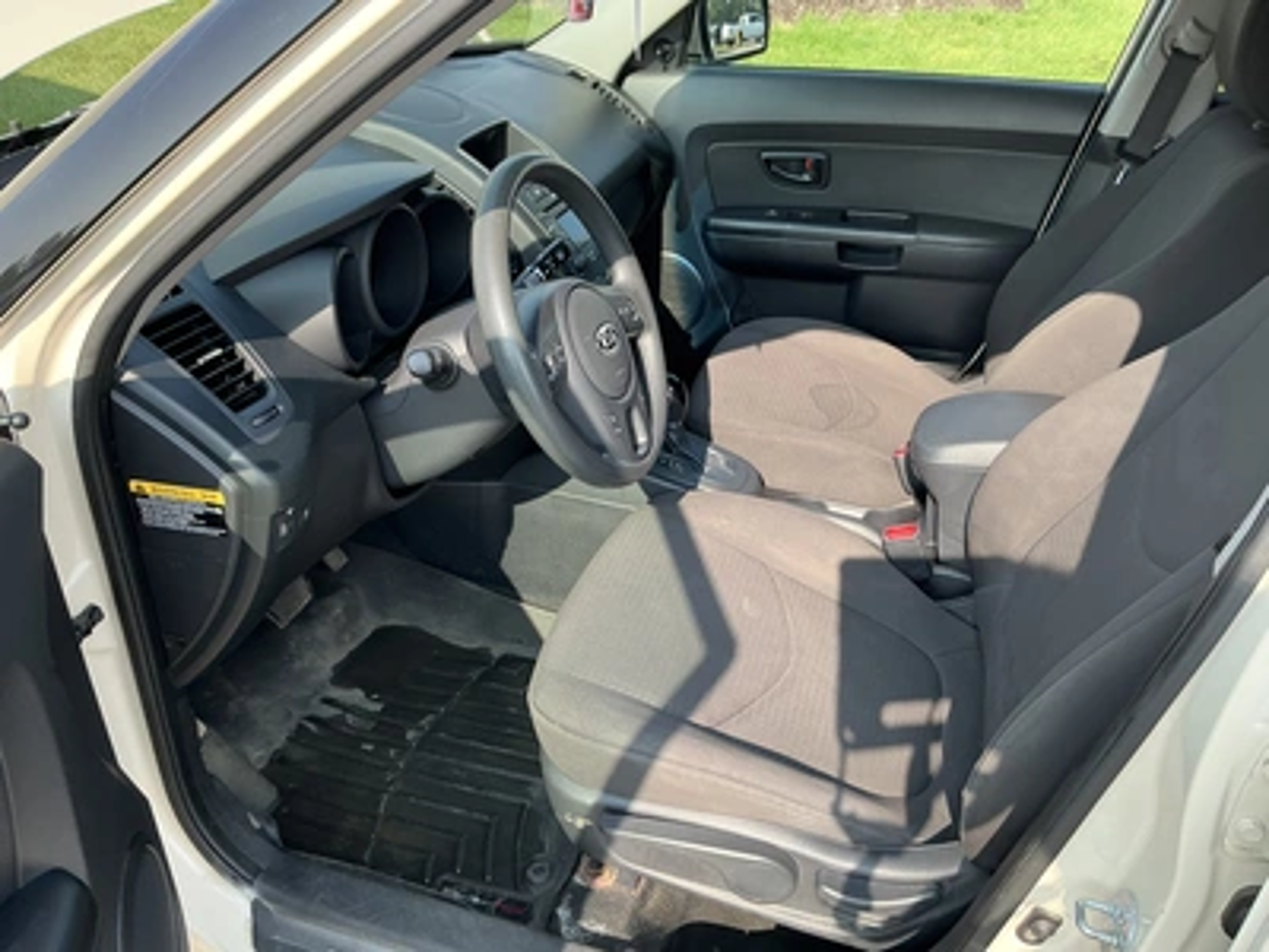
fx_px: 1026
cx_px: 634
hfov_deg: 63.4
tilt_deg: -30.8
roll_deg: -5.8
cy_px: 476
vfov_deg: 49.7
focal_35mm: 28
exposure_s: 1/276
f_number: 1.8
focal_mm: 3
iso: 25
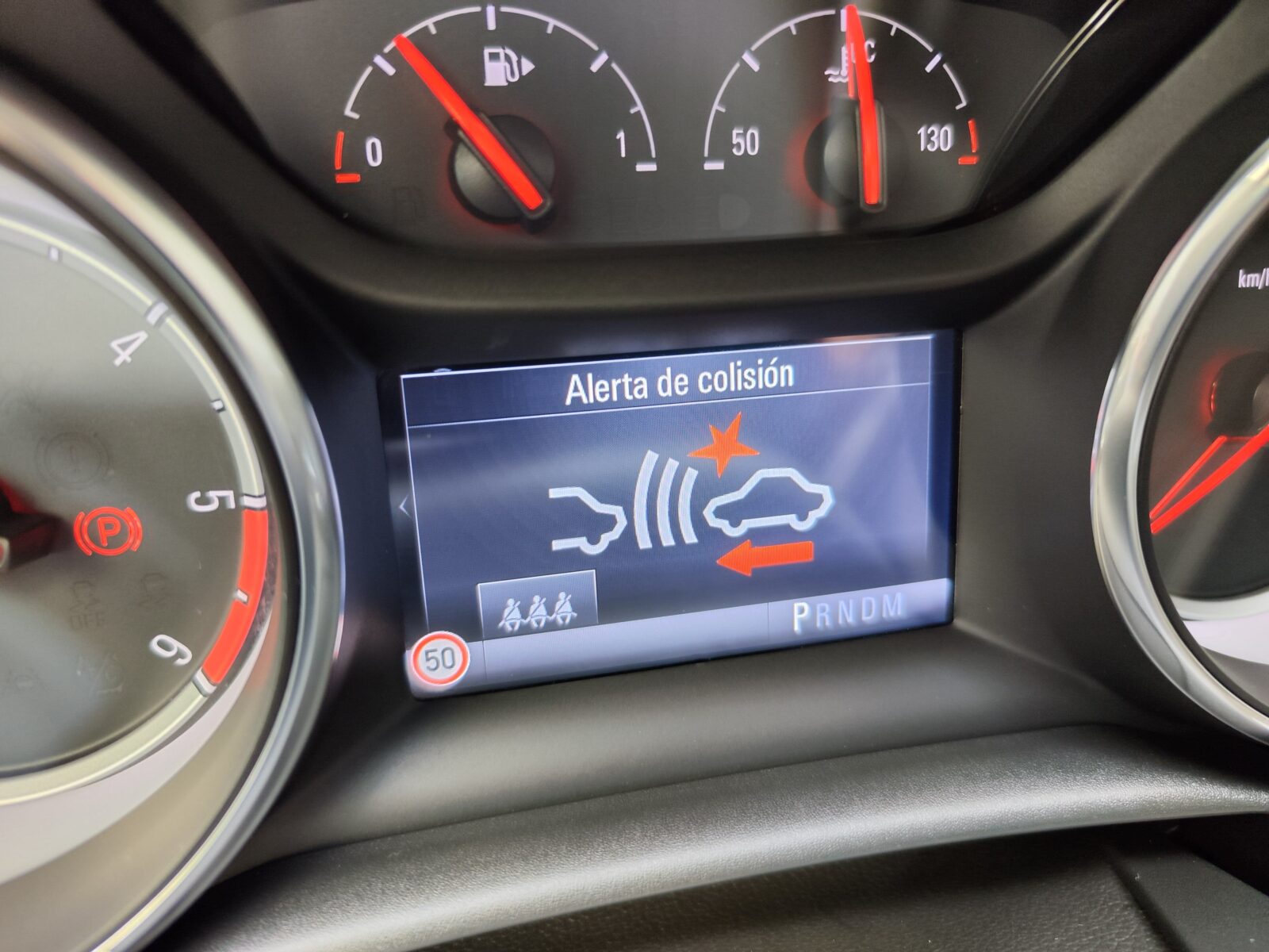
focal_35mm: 23
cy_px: 476
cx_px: 634
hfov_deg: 73.9
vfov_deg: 58.9
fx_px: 843
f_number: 1.69
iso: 423
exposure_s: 1/86.3
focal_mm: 7.01
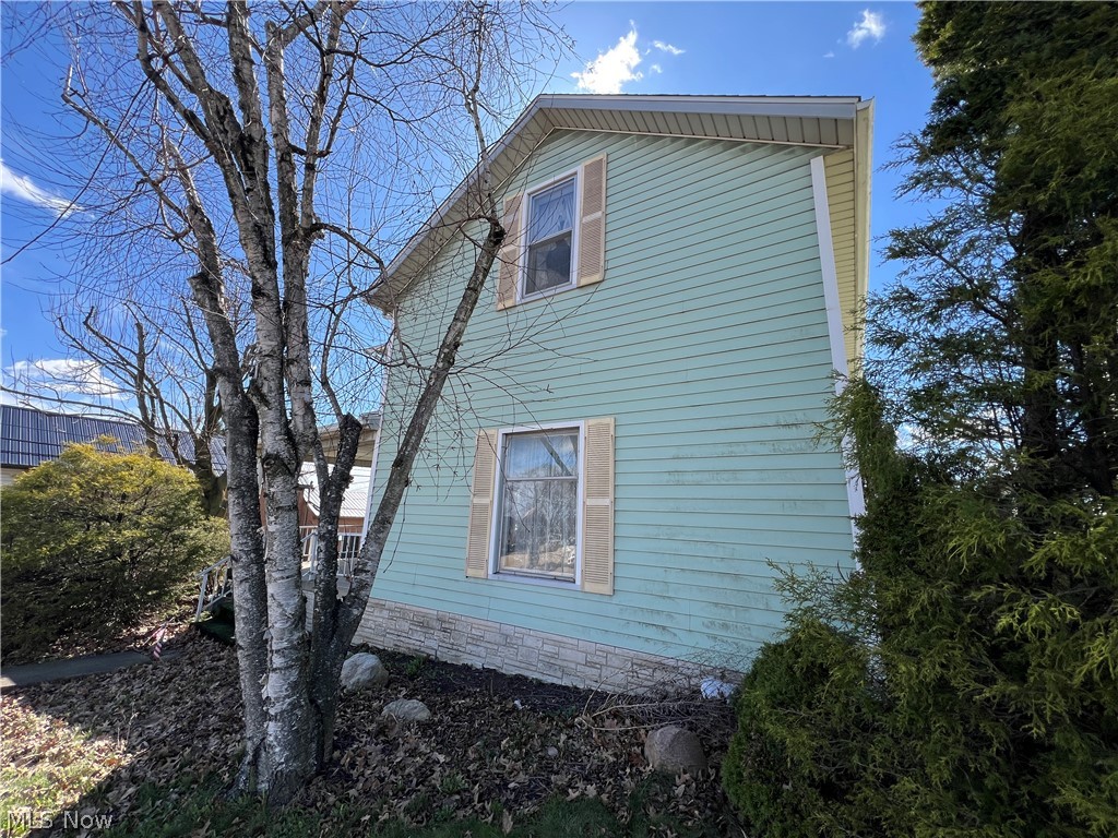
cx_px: 559
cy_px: 419
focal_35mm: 13
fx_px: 420
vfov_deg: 89.9
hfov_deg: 106.2
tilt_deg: +12.3
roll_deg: -1.1
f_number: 1.8
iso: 32
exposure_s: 1/598
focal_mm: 1.57
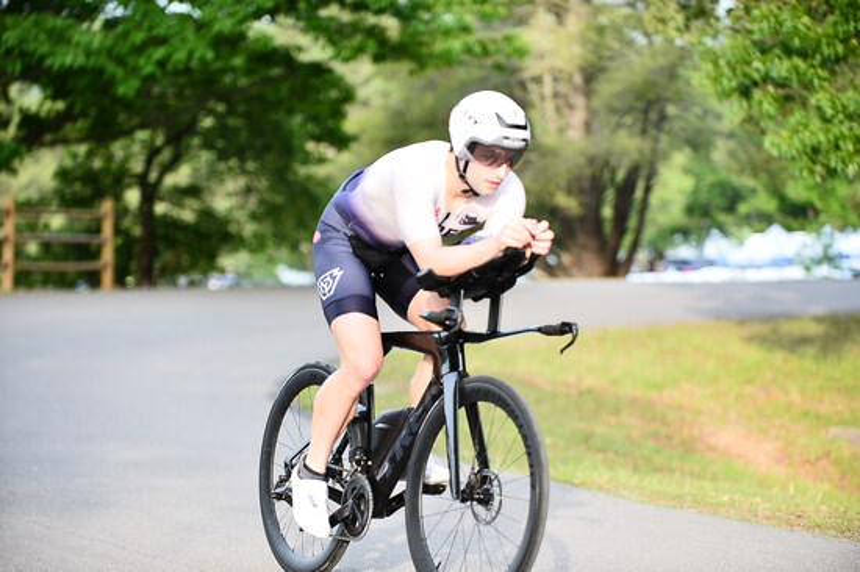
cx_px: 430
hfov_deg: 17.7
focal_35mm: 116
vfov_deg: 11.8
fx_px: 2769
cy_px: 286
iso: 2000
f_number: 2.8
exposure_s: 1/3200
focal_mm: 116
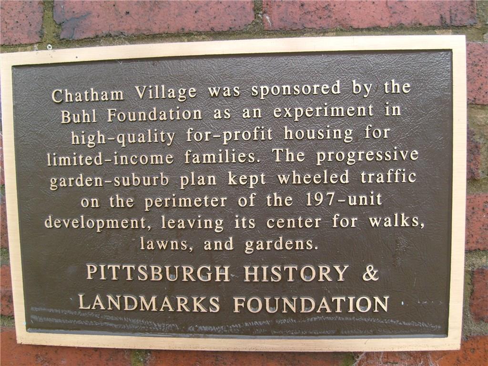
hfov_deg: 52.6
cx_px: 244
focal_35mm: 35
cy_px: 183
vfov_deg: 40.7
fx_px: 493
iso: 80
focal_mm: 5.8
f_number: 2.8
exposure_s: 1/90
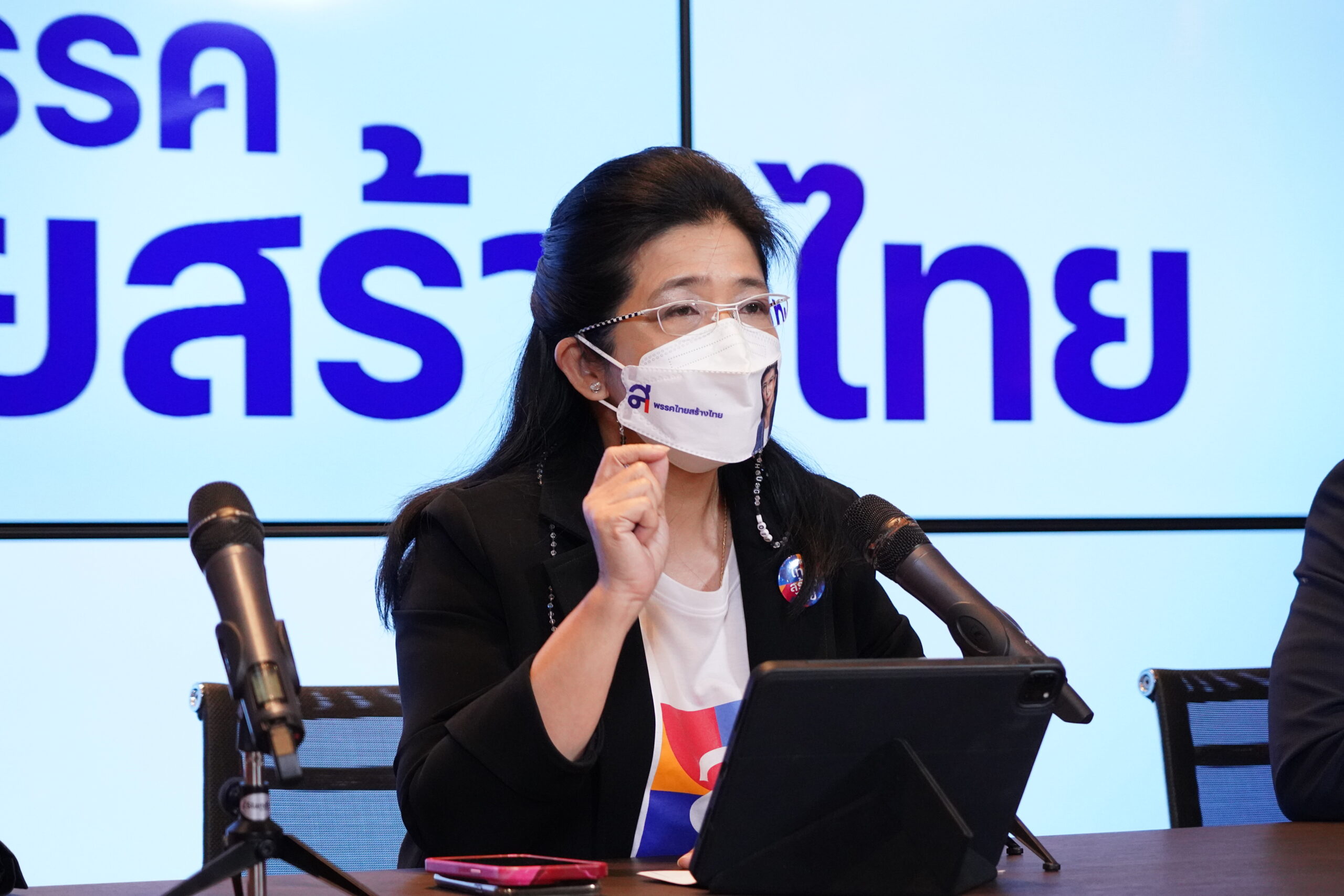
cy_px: 448
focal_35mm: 111
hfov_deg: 18.4
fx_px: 4144
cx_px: 672
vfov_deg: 12.3
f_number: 4
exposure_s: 1/100
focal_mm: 74
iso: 3200
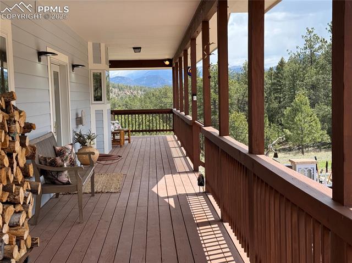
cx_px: 176
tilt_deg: -4.6
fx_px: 488
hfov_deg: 39.7
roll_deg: +1.5
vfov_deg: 30.2
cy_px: 132
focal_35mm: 48
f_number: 1.78
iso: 80
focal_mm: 6.76
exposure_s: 1/2088
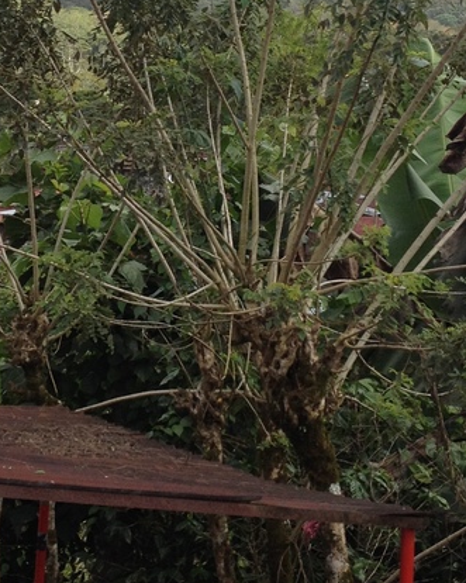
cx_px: 86
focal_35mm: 99
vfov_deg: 19.3
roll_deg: +0.3
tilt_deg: -0.6
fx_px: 1707
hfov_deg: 15.4
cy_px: 179
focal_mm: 4.28
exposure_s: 1/935
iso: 50
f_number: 2.4
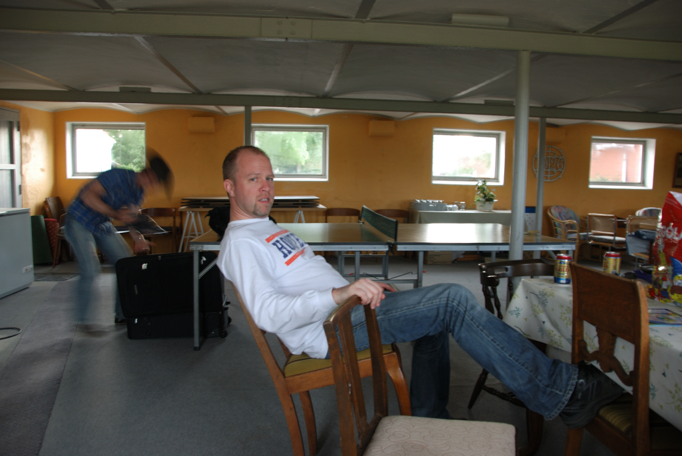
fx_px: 512
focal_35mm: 27
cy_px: 228
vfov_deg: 48.0
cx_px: 341
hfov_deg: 67.3
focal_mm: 18
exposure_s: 1/8
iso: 100
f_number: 4
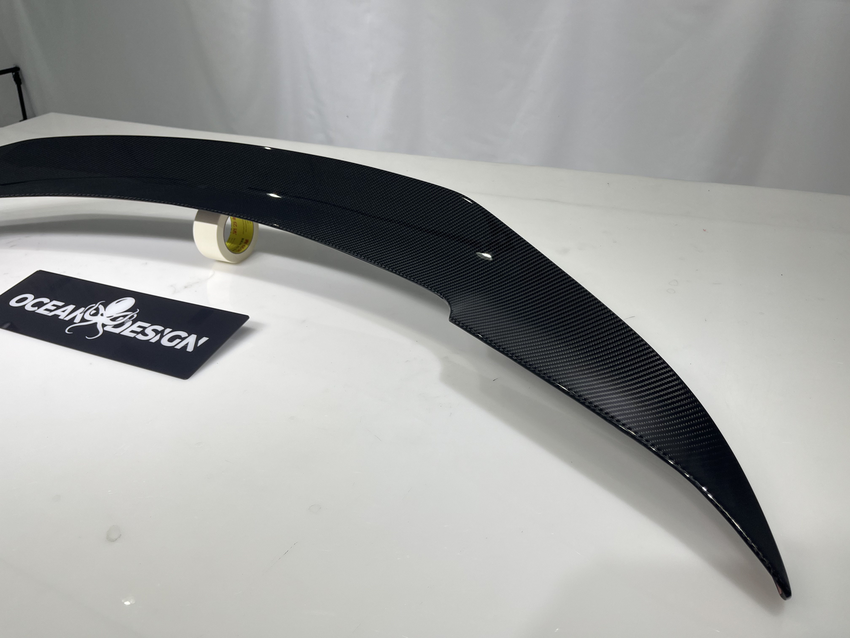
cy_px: 319
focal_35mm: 26
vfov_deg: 53.1
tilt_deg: -31.0
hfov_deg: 67.3
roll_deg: +2.3
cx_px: 425
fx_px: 638
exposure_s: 1/271
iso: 50
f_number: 1.6
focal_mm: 5.1
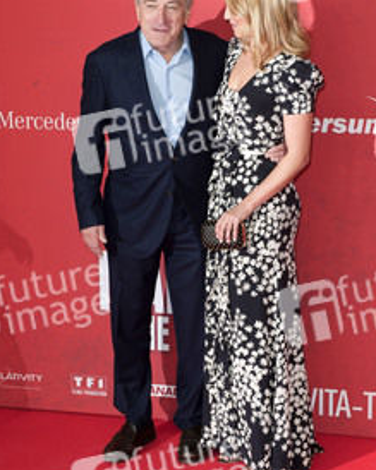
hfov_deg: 18.1
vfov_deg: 22.5
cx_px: 210
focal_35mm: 85
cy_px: 220
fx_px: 1183
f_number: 5
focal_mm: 62
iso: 800
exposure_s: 1/250
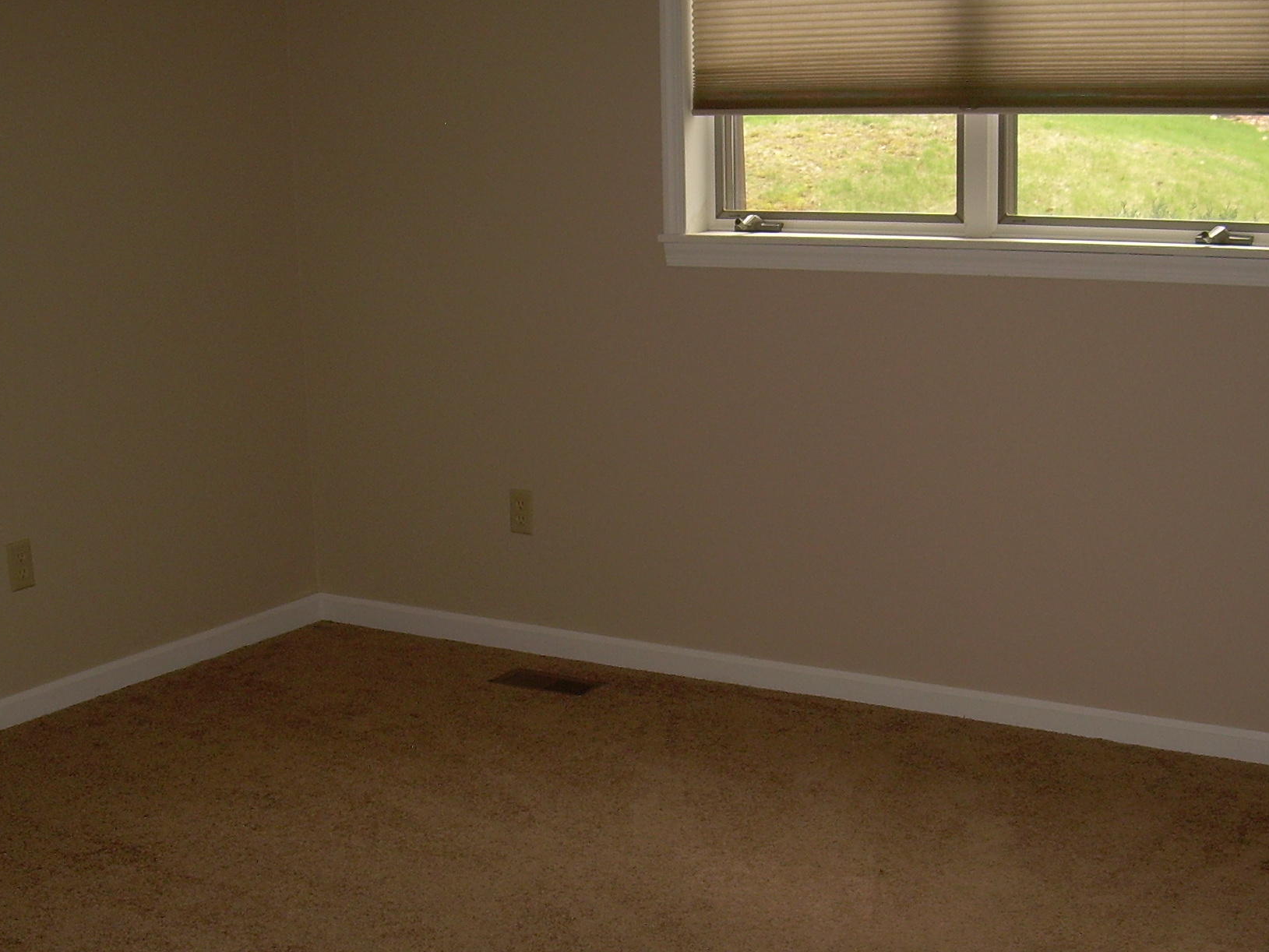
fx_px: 1943
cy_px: 562
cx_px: 661
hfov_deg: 36.2
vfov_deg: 27.5
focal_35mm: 53
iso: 50
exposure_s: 1/60
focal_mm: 6.3
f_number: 2.8
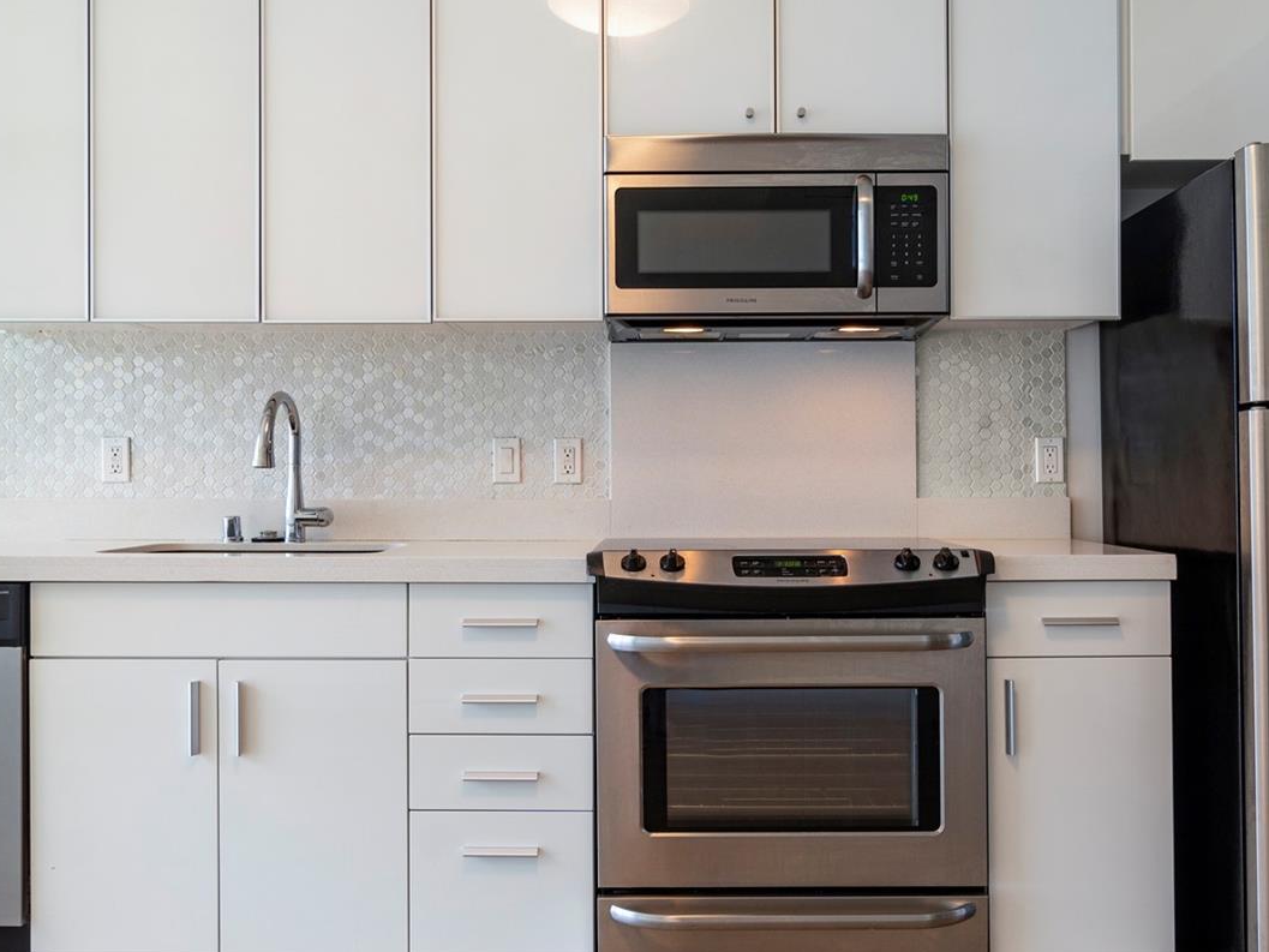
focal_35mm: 33
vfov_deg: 43.3
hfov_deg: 55.7
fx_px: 1200
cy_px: 484
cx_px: 660
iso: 160
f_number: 8
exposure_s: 1/8
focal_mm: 15
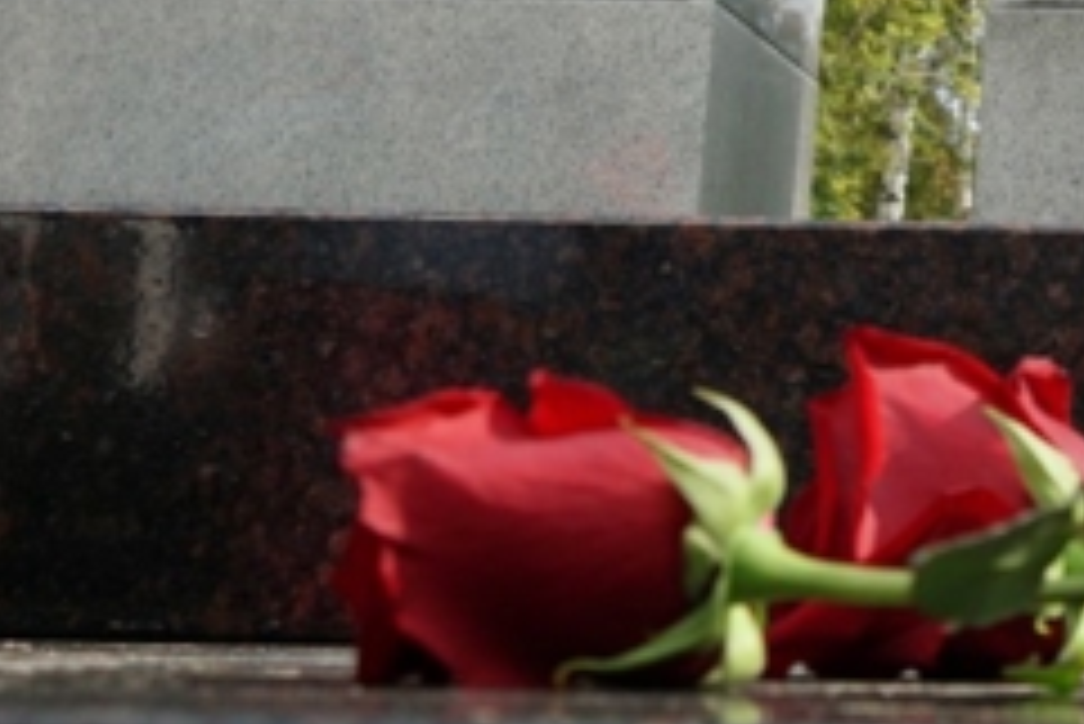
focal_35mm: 84
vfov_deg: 15.2
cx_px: 1543
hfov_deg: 21.1
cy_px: -319
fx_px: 2531
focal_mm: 18
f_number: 4.5
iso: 100
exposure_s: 1/400
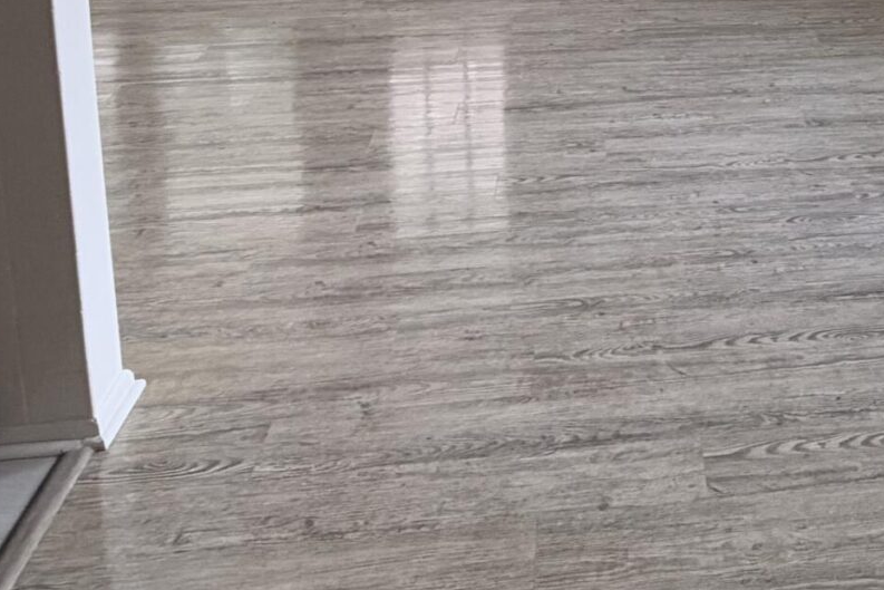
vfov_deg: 24.5
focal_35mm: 47
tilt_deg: -8.5
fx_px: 1154
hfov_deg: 39.3
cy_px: -203
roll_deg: -0.3
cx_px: 770
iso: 200
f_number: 2.2
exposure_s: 1/120
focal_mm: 2.22
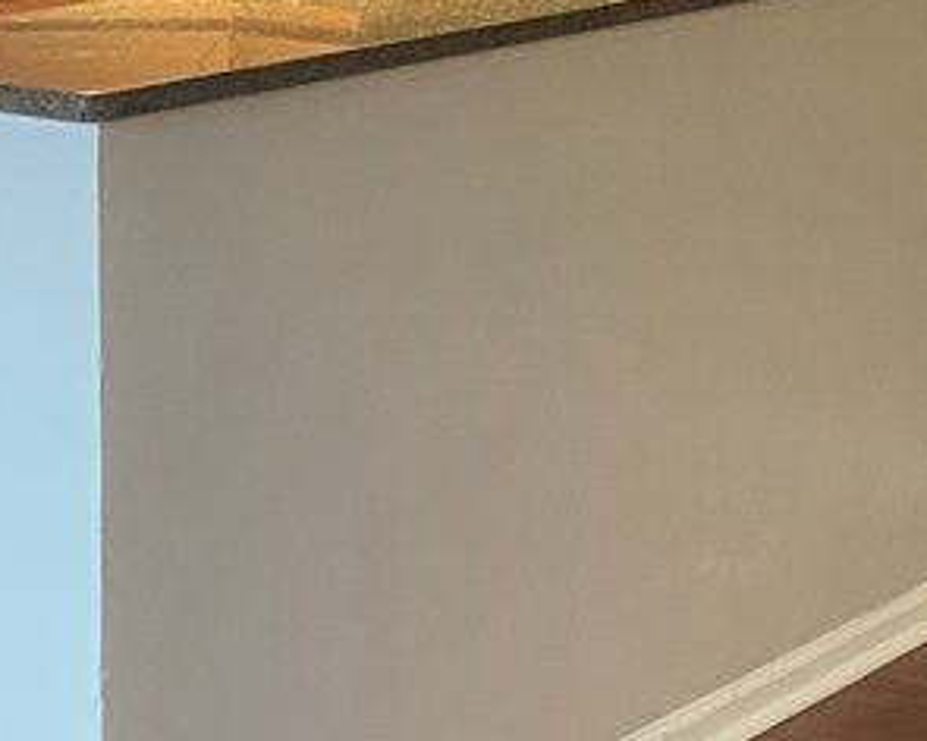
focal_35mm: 124
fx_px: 3402
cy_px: 126
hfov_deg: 15.1
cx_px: 1018
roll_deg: -1.6
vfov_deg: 12.4
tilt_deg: -10.4
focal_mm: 4.25
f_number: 1.8
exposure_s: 1/40
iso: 320
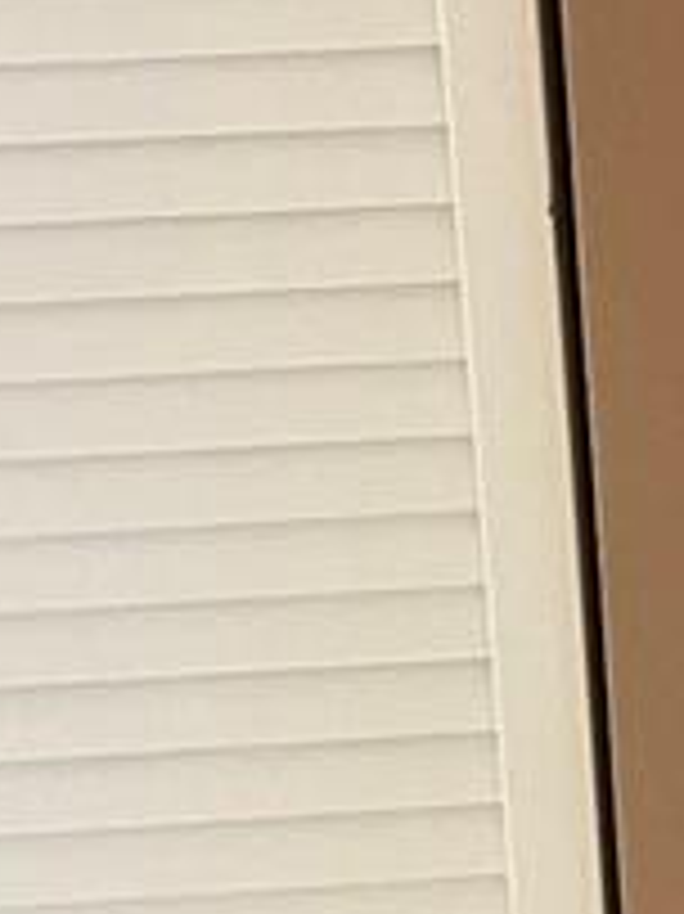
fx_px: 4062
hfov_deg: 8.8
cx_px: 1593
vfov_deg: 11.8
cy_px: -779
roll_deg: -0.4
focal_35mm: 154
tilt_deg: -17.0
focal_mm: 5.1
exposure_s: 1/40
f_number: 1.6
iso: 400
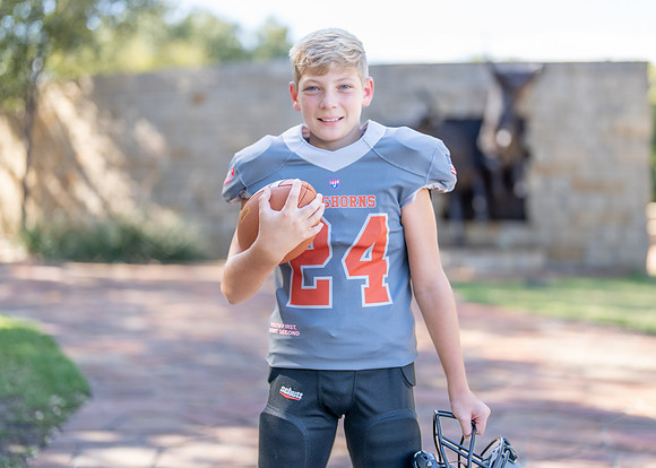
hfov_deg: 34.5
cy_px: 218
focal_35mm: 57
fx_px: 1054
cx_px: 372
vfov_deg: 25.0
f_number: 1.2
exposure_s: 1/1000
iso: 100
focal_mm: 50
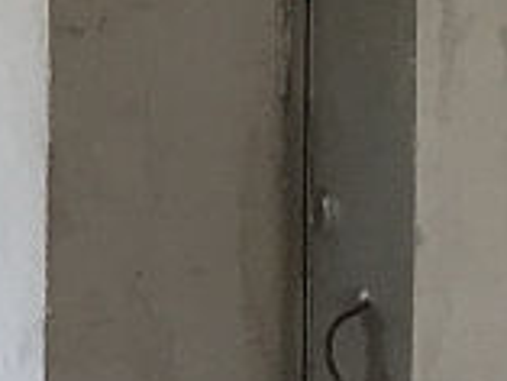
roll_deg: -0.3
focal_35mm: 222
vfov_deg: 6.6
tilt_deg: -1.5
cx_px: -1211
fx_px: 3254
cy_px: -239
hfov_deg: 7.4
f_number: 2.2
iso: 50
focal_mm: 4.15
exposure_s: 1/33
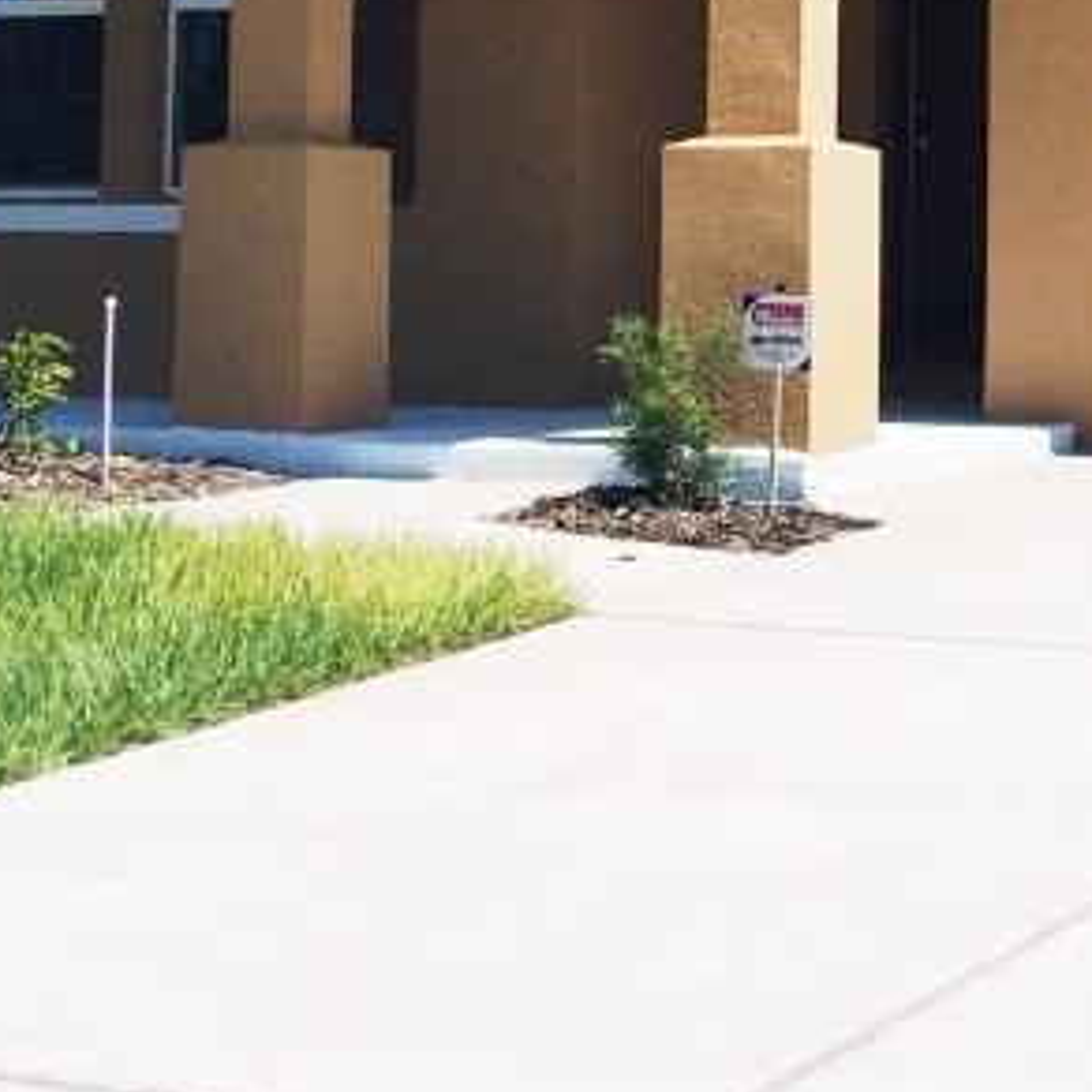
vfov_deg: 18.8
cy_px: 34
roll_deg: -1.5
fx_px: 3212
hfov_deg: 18.7
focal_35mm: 90
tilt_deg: +6.4
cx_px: 1144
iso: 32
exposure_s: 1/4405
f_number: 2.2
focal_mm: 4.15
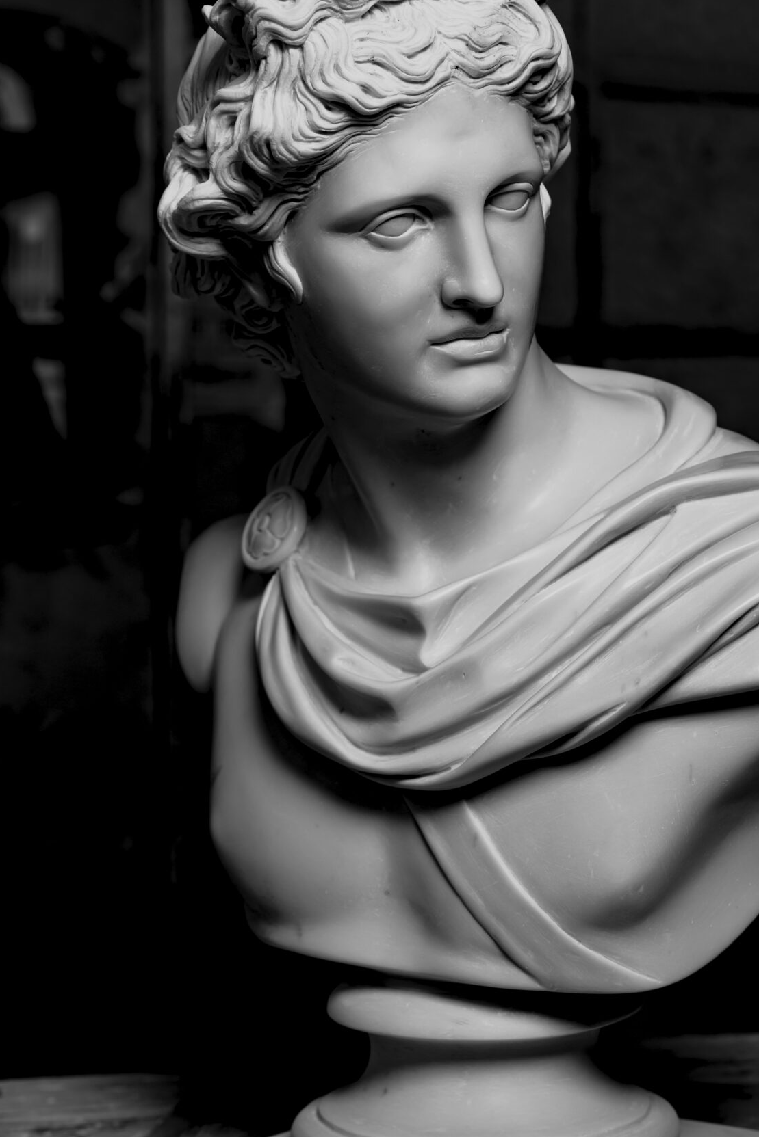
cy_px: 600
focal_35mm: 97
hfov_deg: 14.1
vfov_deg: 21.0
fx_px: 3067
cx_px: 520
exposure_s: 1/200
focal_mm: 63
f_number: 5.6
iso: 64
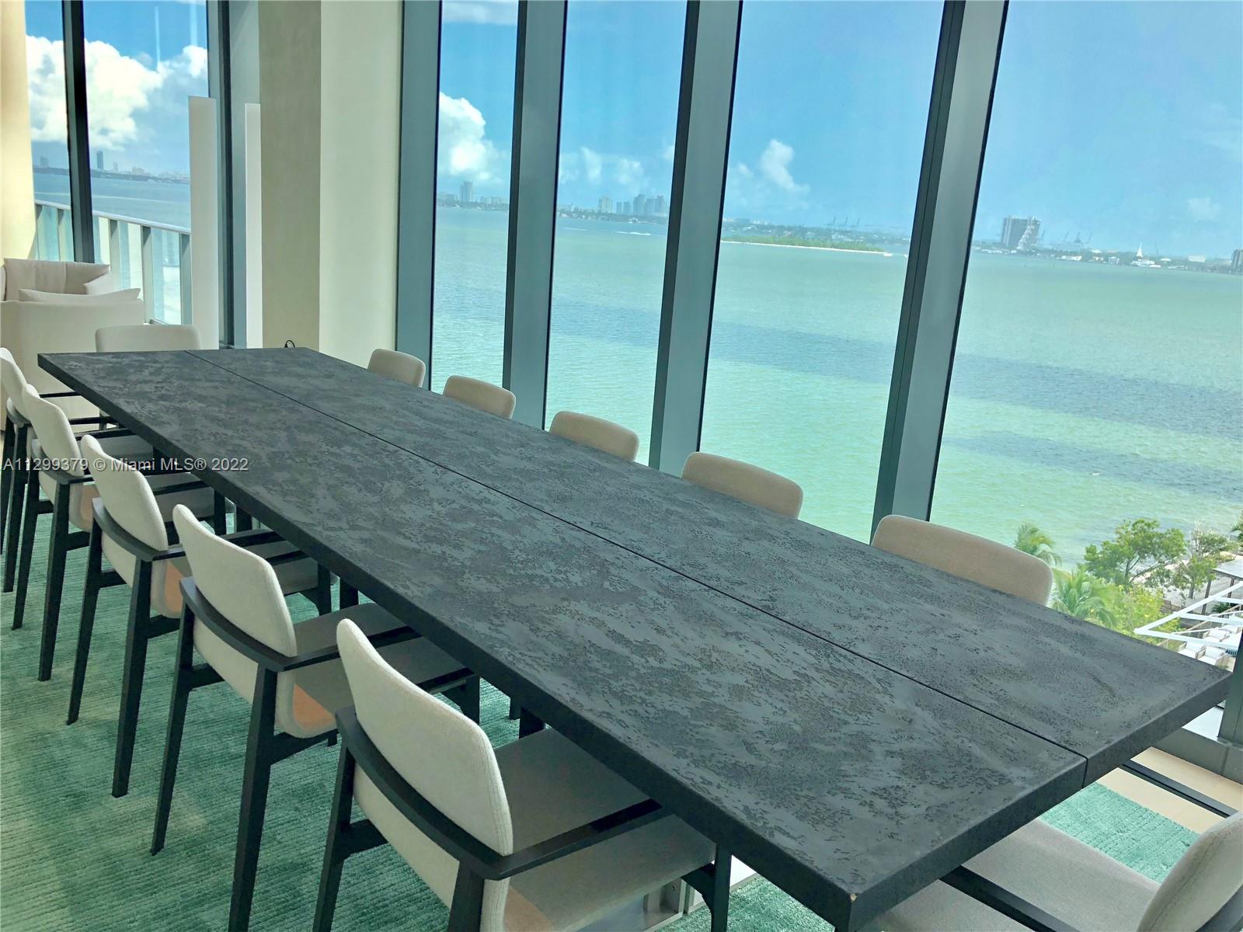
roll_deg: -3.4
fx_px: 1005
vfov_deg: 49.7
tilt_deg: -12.7
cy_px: 466
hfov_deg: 63.4
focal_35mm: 28
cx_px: 622
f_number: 1.8
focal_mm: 4
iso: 20
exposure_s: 1/428
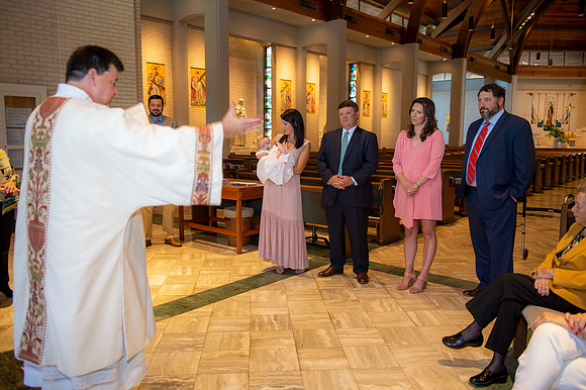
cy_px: 195
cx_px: 293
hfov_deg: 60.3
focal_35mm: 31
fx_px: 504
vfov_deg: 42.3
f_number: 3.2
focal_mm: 31
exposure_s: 1/100
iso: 1000
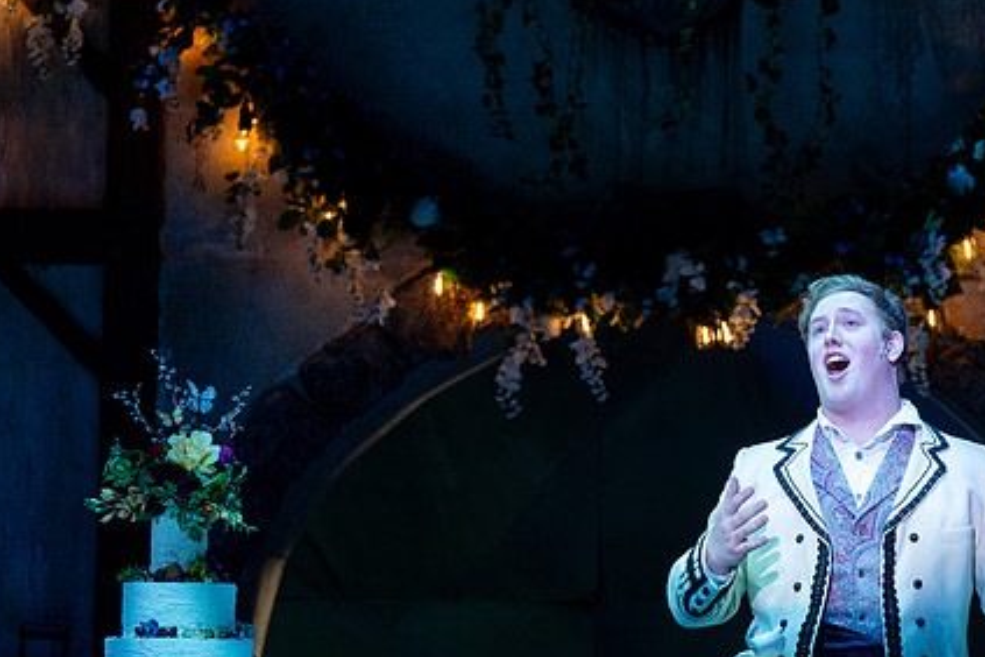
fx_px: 7496
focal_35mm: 274
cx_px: 573
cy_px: 404
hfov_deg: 7.5
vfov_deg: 5.0
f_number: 5
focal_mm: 200
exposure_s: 1/160
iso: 1250
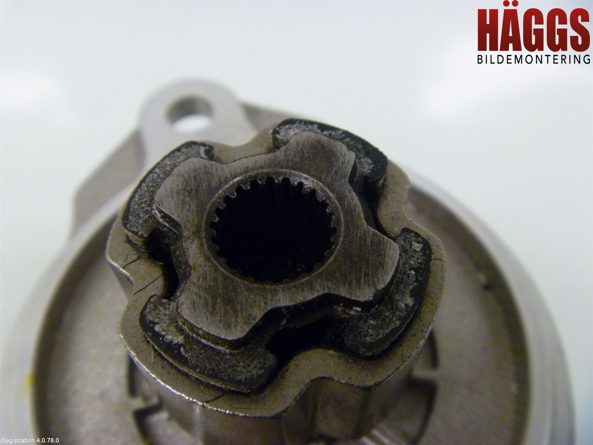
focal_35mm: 35
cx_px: 296
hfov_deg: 52.6
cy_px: 222
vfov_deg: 40.7
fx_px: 600
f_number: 3.5
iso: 400
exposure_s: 1/20
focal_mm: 6.3
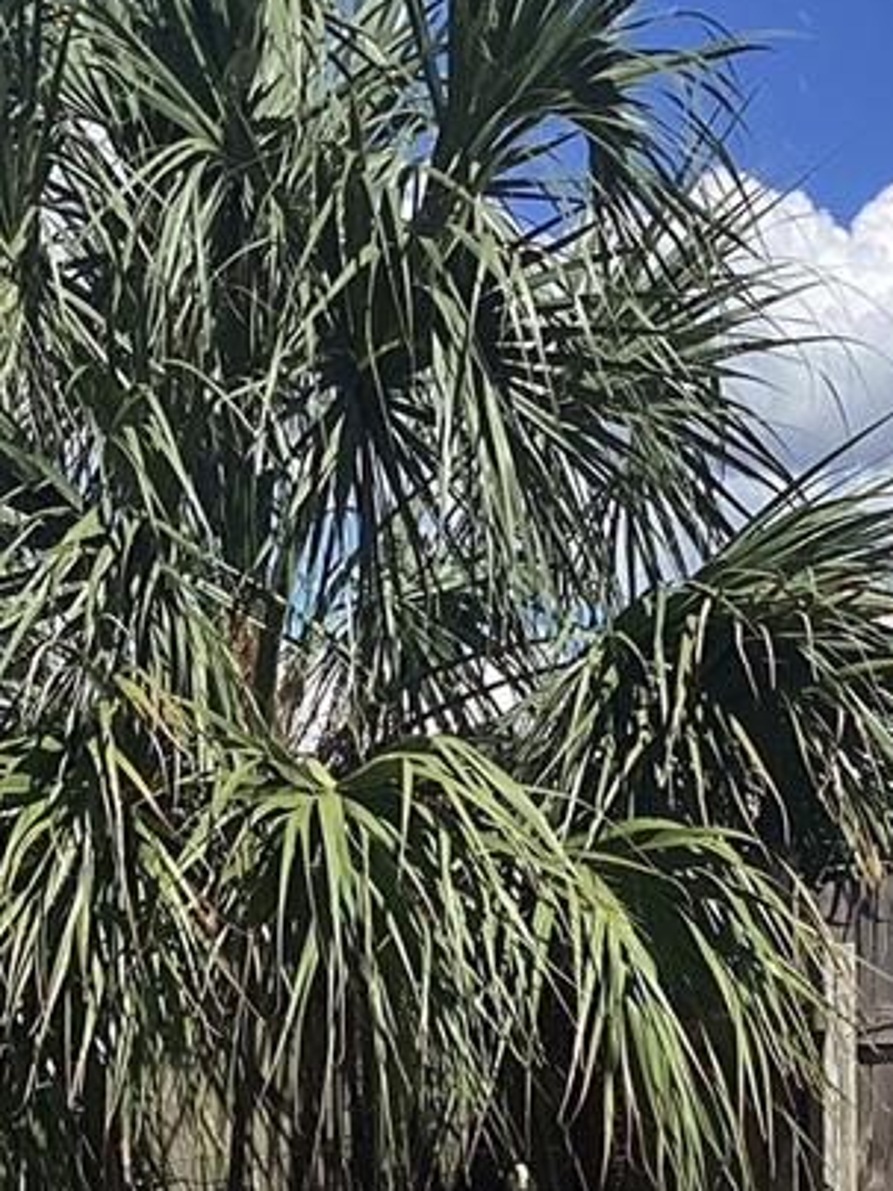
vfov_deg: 19.1
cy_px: 1701
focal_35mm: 92
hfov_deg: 16.1
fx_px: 3164
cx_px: 519
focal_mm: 3.3
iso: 25
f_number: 2.4
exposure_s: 1/1597
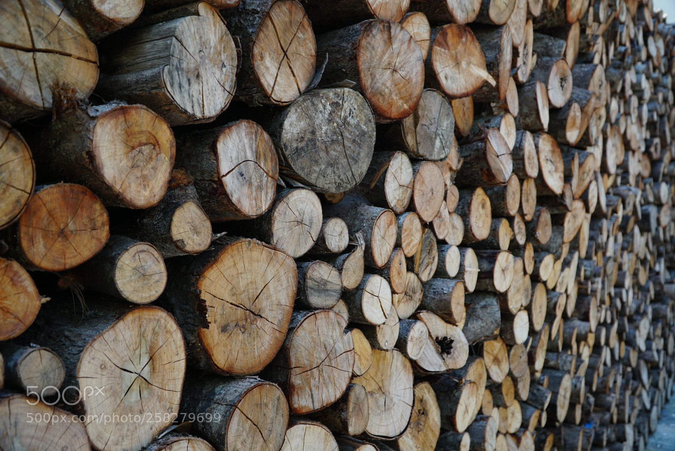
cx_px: 338
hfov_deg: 59.5
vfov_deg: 41.8
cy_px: 226
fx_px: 591
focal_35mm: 32
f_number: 4
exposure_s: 1/100
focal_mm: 21
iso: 100
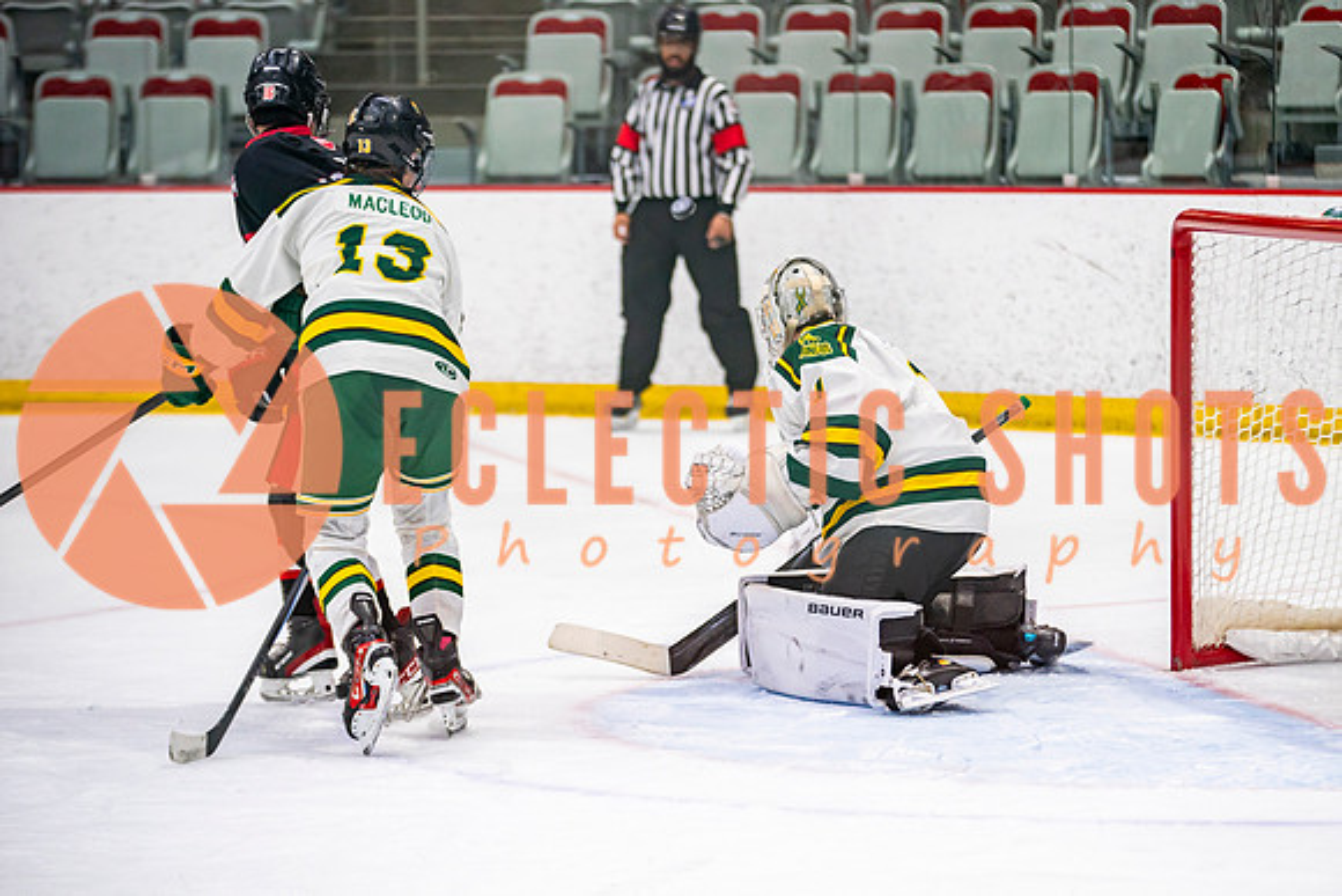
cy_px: 541
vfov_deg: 8.3
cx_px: 814
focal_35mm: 165
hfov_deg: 12.5
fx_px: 6143
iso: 1000
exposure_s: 1/640
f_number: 2.8
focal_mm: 135
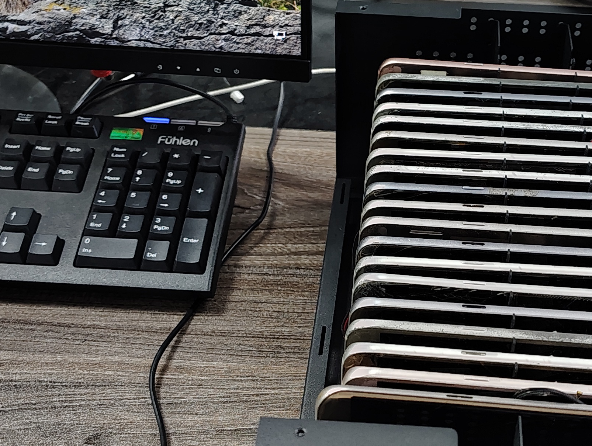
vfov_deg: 24.1
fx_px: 1045
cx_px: 398
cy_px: 260
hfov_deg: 31.4
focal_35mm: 61
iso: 856
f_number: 1.8
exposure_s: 1/50
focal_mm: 5.56
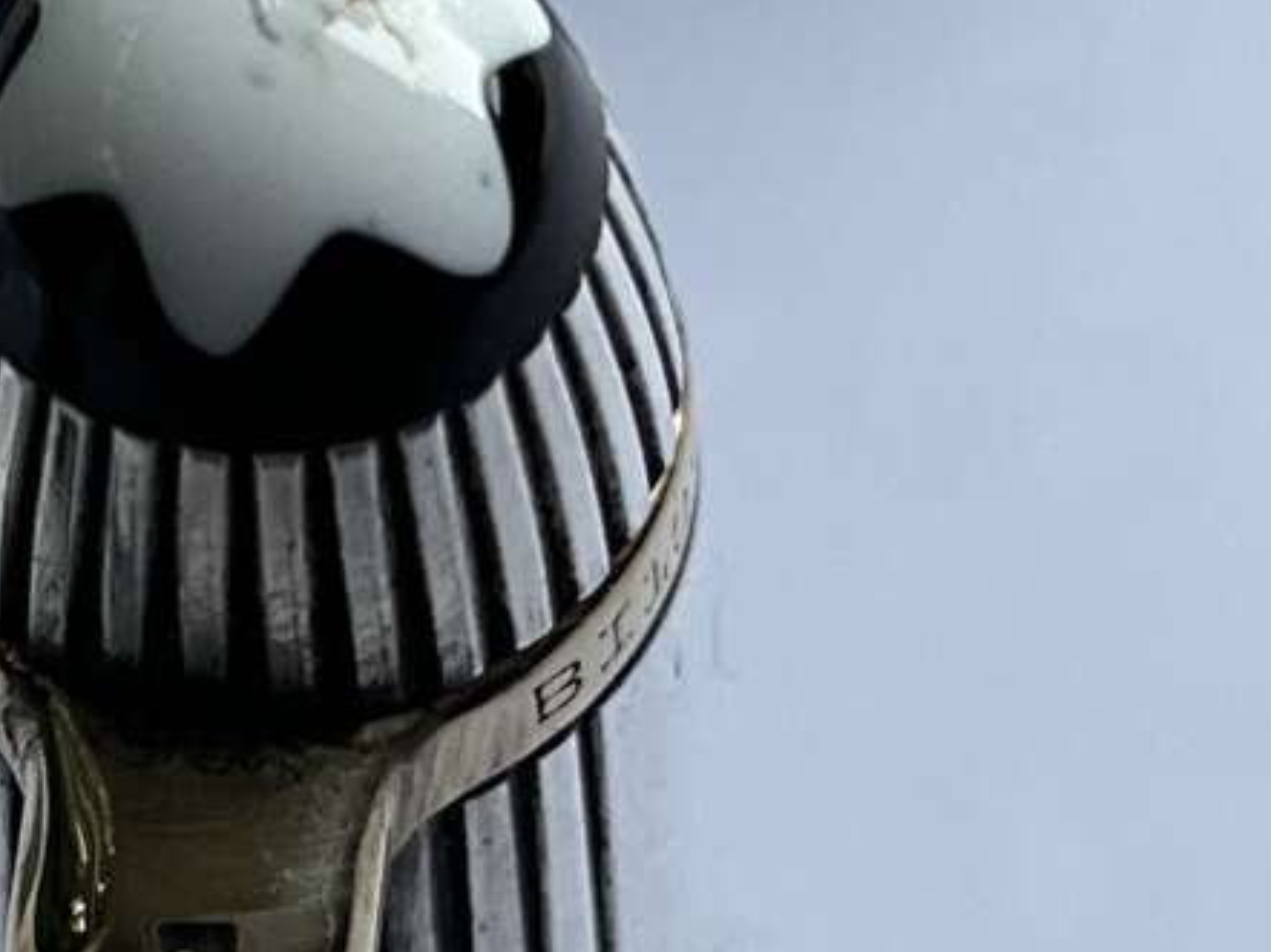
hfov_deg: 11.7
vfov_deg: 8.8
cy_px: 685
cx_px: 253
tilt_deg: -61.2
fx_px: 6165
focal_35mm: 168
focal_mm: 3
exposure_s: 1/348
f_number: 1.8
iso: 25
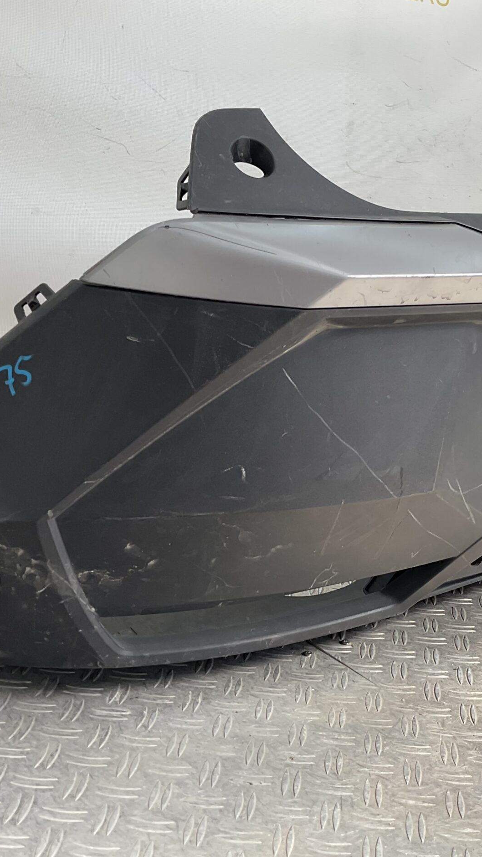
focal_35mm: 43
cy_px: 436
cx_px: 360
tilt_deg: -18.3
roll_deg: -5.7
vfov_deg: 47.4
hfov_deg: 27.3
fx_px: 977
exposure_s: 1/147
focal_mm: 3
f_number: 1.8
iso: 16
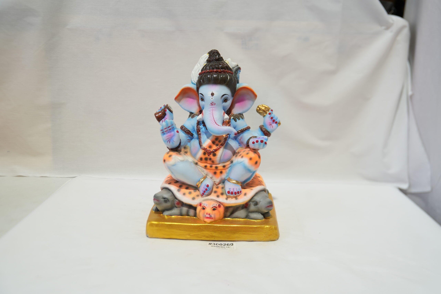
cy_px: 147
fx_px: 441
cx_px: 220
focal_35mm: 36
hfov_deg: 53.1
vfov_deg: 36.9
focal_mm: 36
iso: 500
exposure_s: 1/200
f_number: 3.5
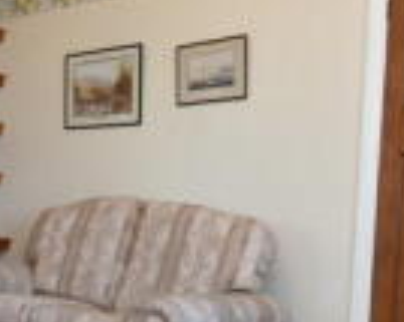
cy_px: 239
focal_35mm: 64
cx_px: -60
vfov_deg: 23.6
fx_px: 765
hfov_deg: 26.8
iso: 200
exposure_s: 1/30
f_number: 2.8
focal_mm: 14
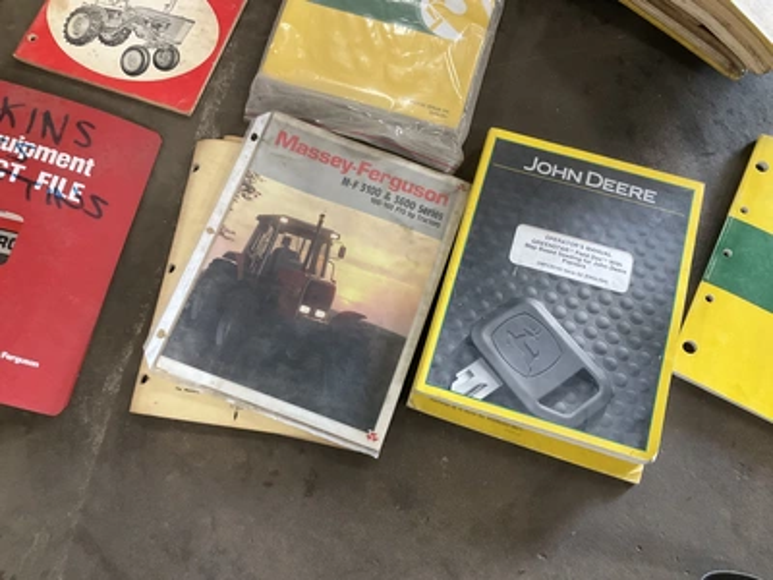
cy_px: 290
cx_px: 386
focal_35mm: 29
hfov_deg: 61.7
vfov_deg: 48.2
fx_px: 648
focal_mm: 3
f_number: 1.8
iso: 160
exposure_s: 1/60
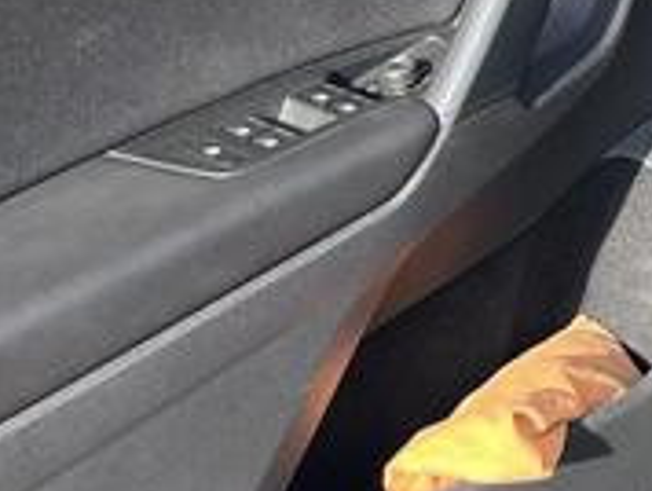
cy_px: -152
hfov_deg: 17.4
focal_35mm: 95
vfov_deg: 14.9
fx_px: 1792
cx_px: 1121
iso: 50
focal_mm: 5.7
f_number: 1.5
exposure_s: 1/723
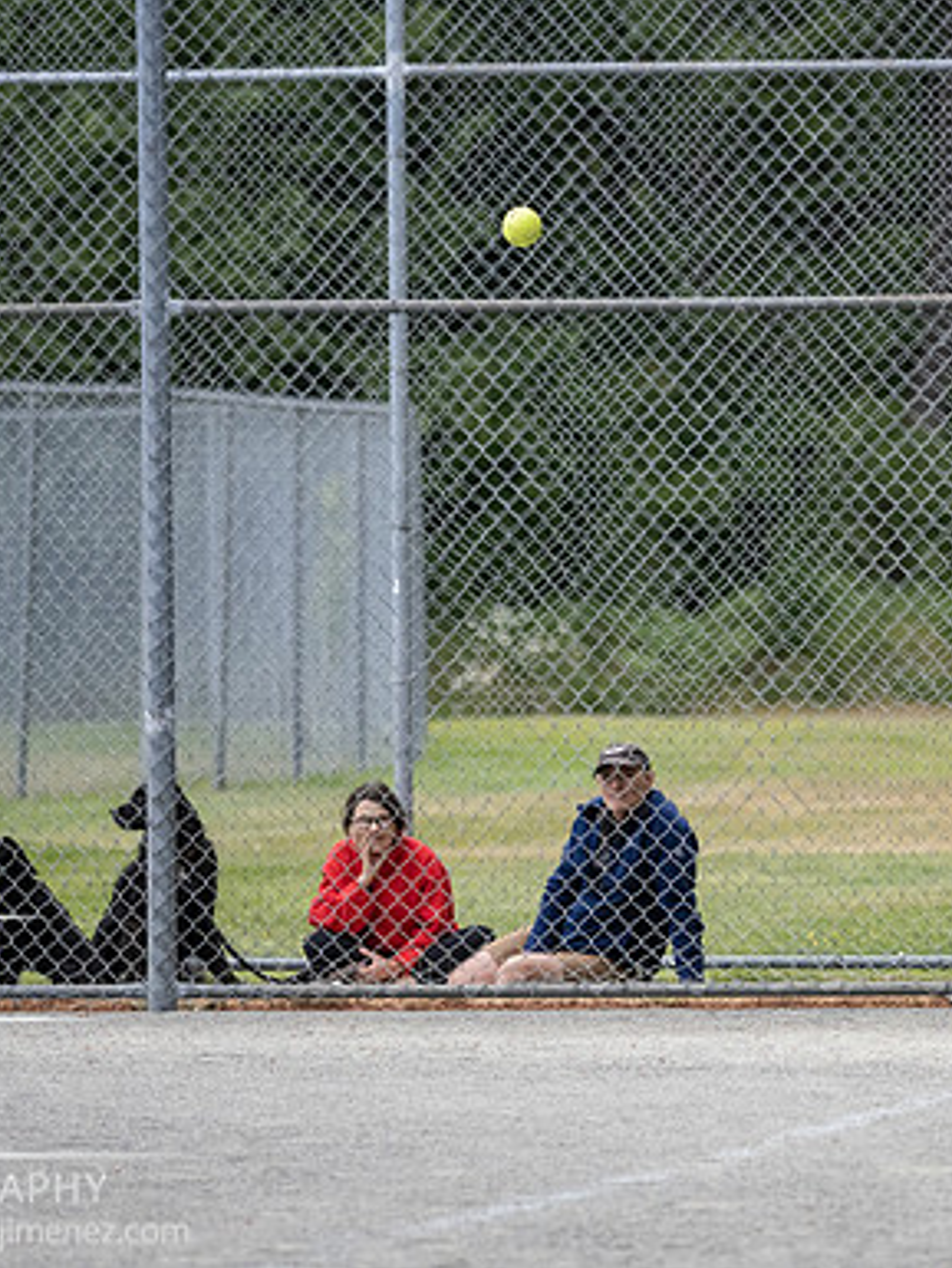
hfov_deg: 3.3
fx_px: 16675
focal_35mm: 455
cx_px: 698
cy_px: 709
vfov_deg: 4.4
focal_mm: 150
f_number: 2.8
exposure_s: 1/1250
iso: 1250
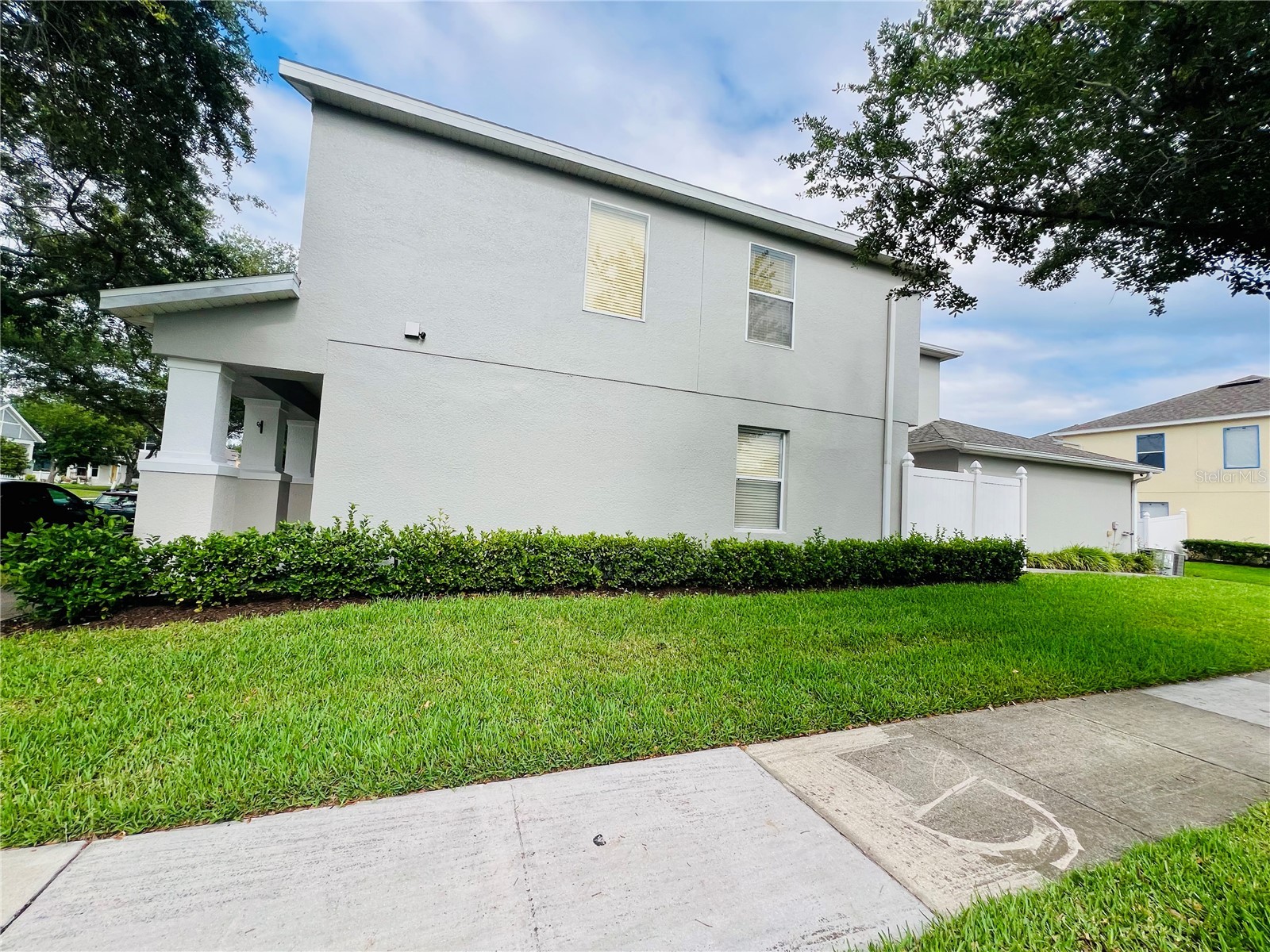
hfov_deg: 106.2
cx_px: 635
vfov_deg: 89.9
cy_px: 476
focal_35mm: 13
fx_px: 477
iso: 32
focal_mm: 1.57
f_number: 1.8
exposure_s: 1/847
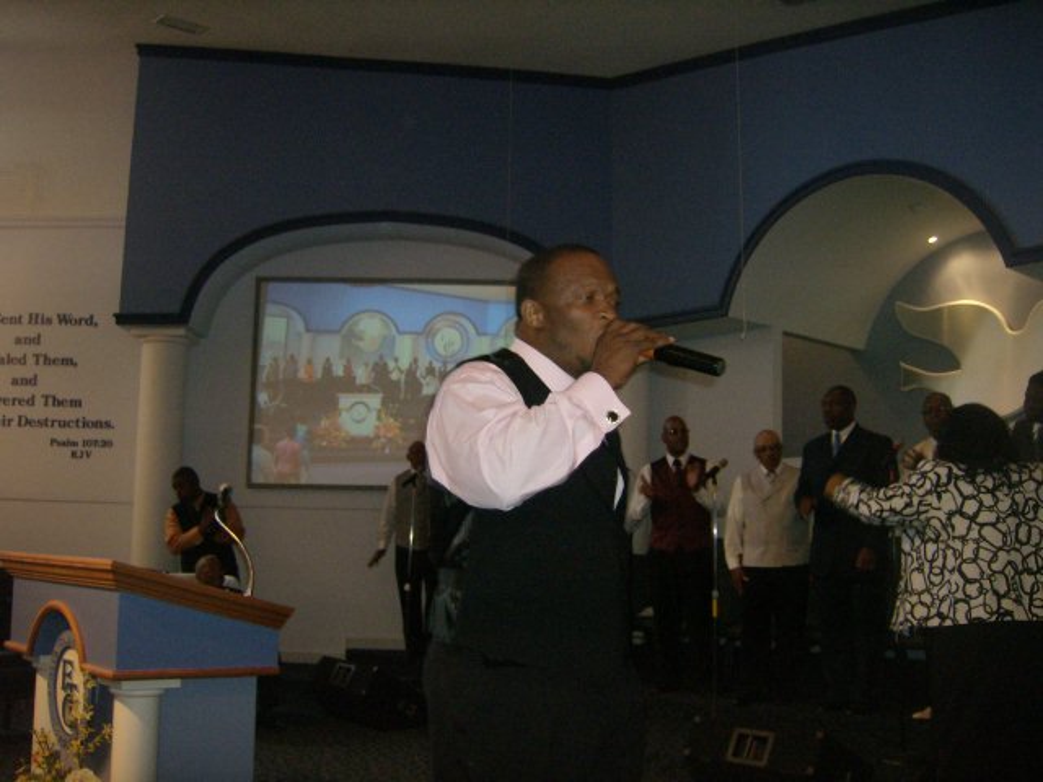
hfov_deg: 51.4
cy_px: 391
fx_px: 1085
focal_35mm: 36
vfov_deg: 39.7
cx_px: 522
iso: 200
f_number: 2.8
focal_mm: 6
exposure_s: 1/60
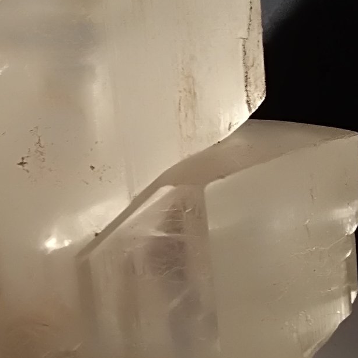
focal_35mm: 60
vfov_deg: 28.2
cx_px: 51
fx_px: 702
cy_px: 273
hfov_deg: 27.8
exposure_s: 1/33.3
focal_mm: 3.54
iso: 304
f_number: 2
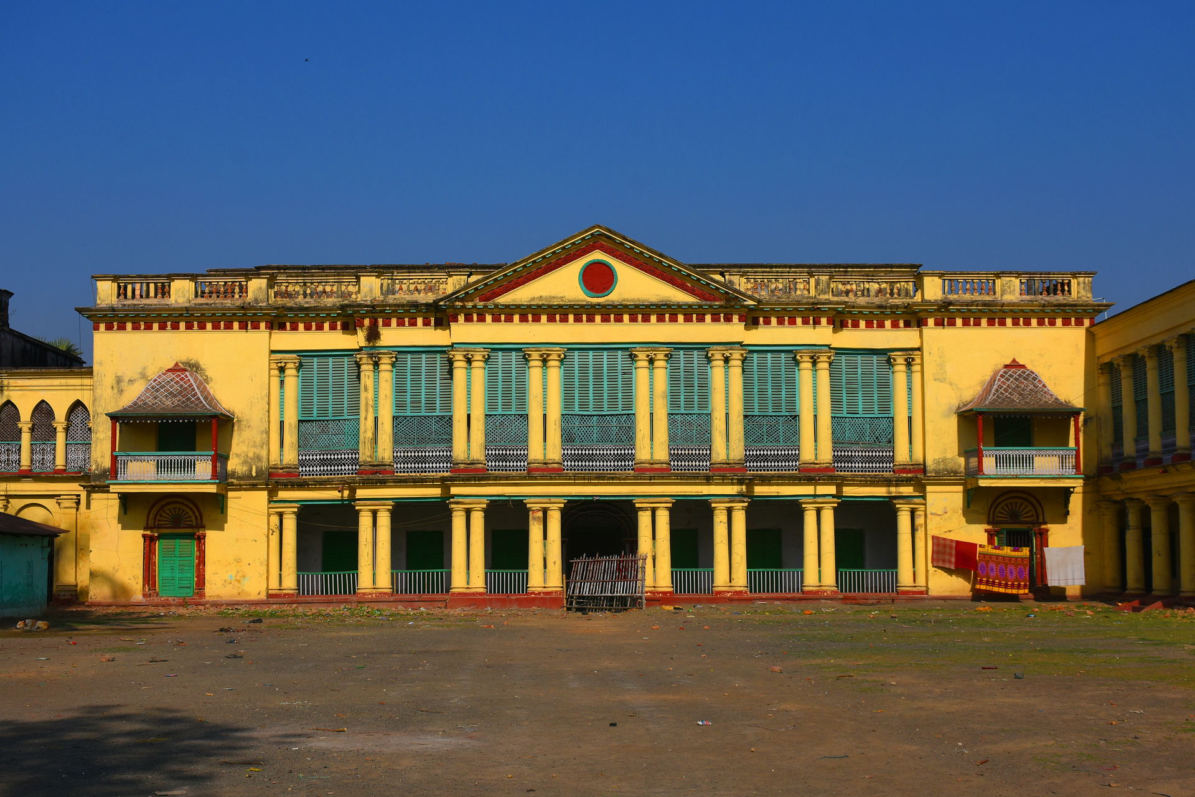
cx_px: 598
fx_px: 1593
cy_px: 398
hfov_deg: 41.1
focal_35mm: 48
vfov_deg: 28.1
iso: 160
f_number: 8
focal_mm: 32
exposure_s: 1/1250
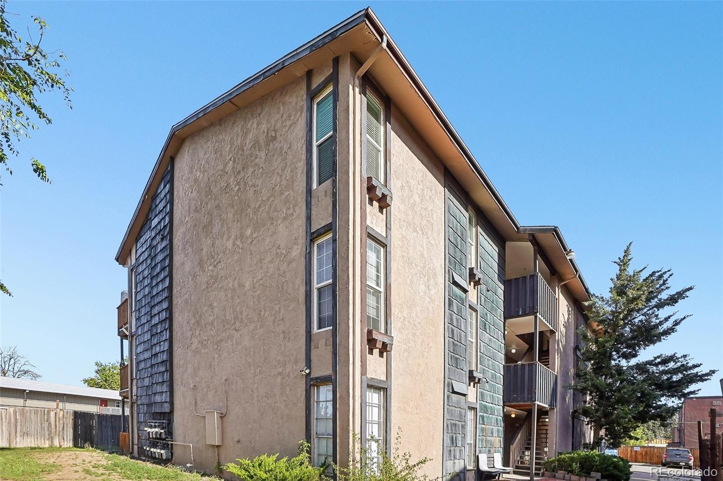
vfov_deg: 77.3
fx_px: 301
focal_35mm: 15
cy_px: 240
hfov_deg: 100.4
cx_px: 362
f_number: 8
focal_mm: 10
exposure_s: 1/200
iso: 100
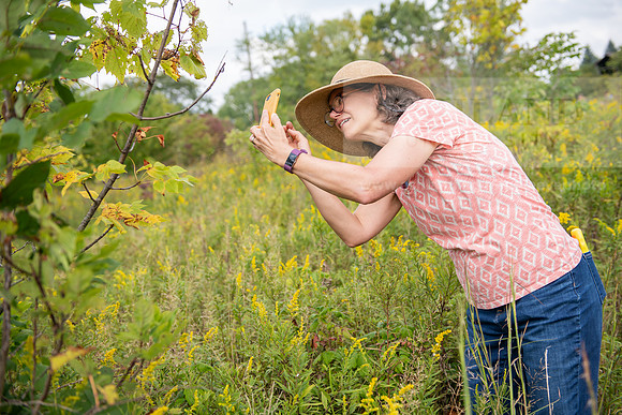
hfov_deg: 46.4
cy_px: 208
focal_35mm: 42
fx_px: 726
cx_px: 311
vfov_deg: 31.9
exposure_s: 1/320
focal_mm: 42
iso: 80
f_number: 3.2
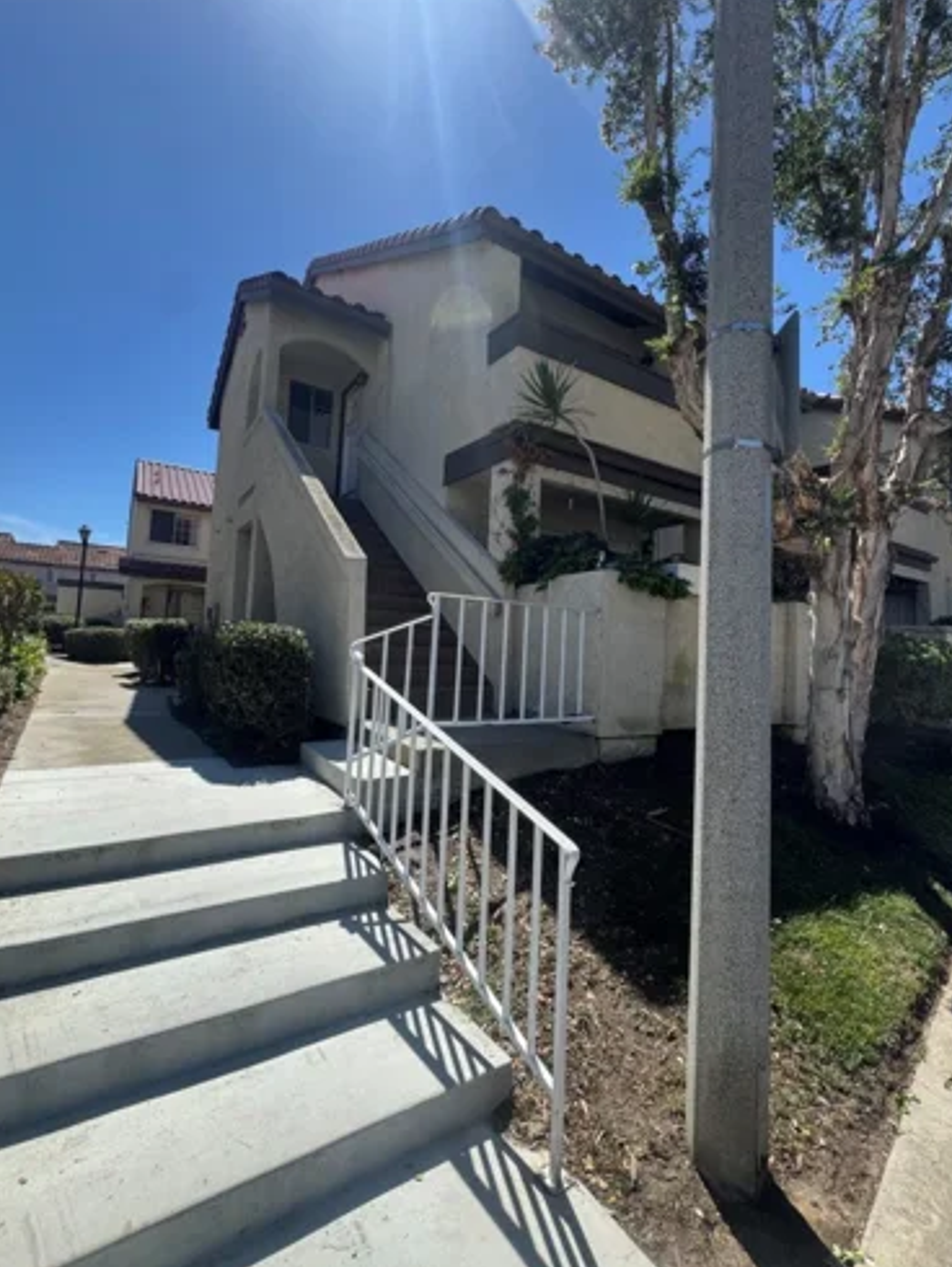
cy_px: 602
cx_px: 497
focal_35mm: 16
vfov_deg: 94.4
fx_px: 586
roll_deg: -2.3
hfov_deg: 78.1
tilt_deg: +5.4
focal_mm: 2.22
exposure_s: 1/1110
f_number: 2.2
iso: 40
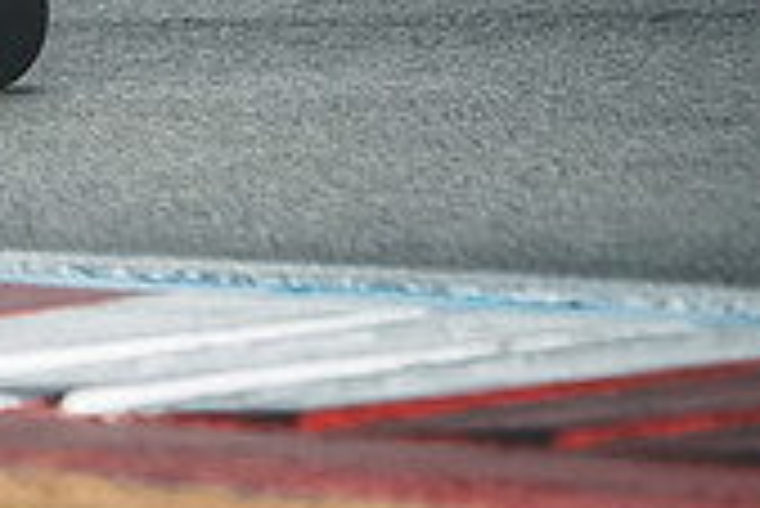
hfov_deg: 2.0
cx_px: -531
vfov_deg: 1.3
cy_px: -317
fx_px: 21720
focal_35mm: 1028
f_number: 2
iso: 2000
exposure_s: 1/6400
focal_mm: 200
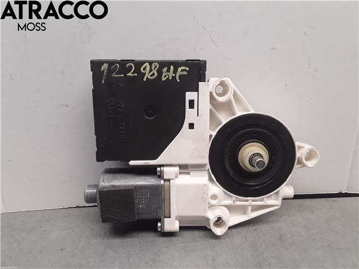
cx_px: 180
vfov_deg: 49.7
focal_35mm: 28
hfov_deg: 63.4
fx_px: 290
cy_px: 134
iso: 100
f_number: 1.9
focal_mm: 2.91
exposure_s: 1/129
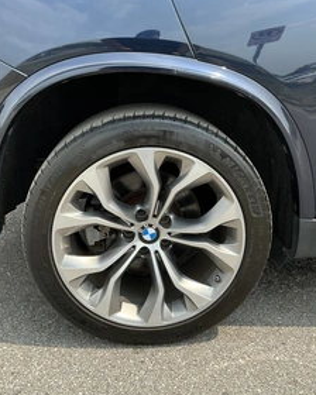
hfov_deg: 38.2
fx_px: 456
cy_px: 209
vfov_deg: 46.8
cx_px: 164
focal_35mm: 39
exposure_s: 1/781
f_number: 1.8
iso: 25
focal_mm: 3
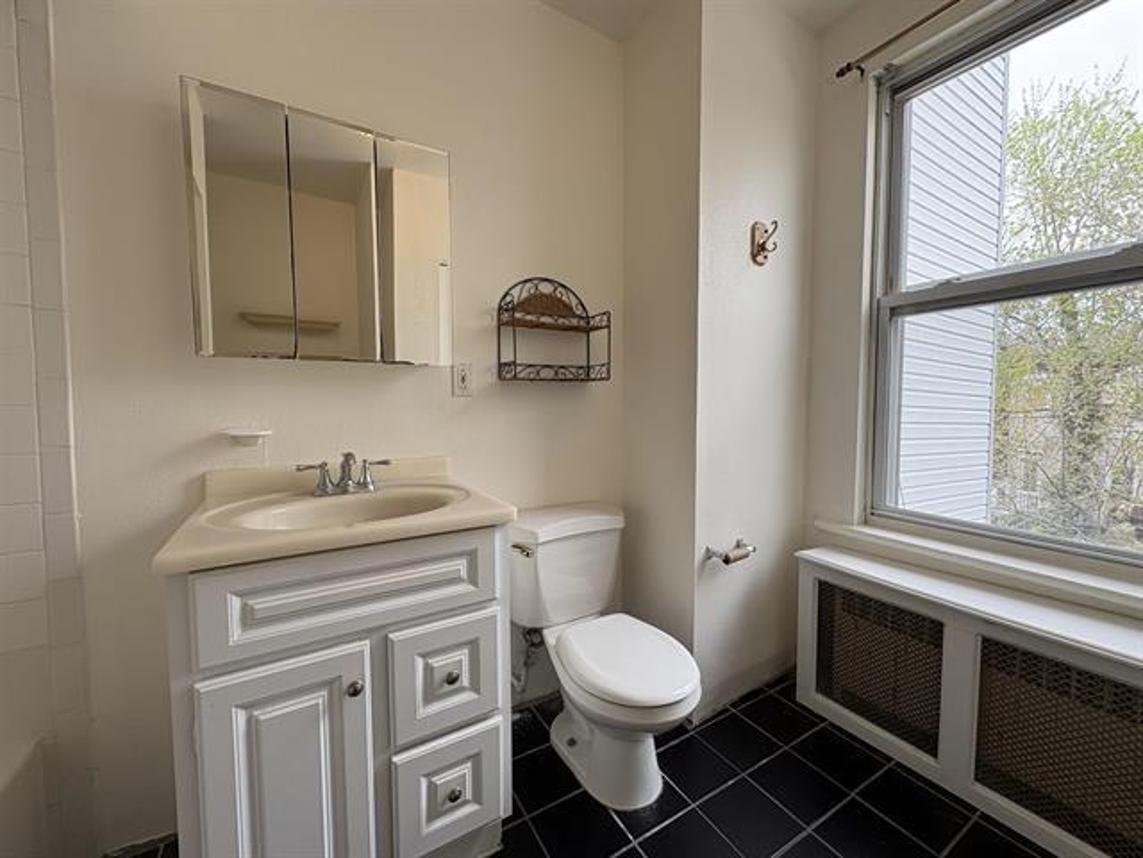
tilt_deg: -2.9
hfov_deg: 102.1
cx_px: 572
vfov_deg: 85.7
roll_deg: +0.1
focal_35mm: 14
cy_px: 429
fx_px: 462
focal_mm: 2.22
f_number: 2.2
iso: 50
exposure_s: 1/99
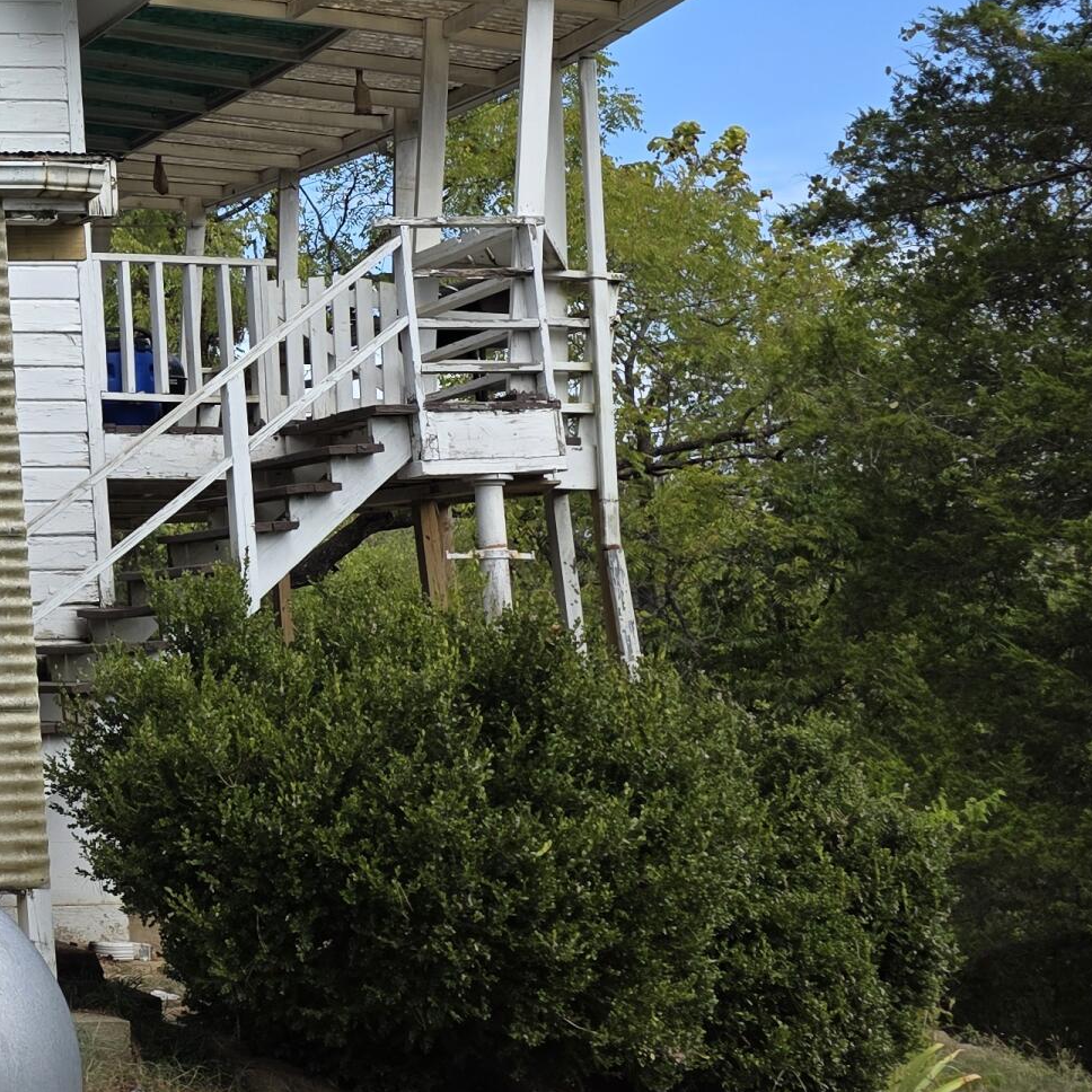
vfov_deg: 27.1
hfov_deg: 23.1
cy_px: 324
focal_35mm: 63
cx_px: -459
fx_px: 2248
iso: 80
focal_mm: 6.3
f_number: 1.7
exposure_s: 1/2607
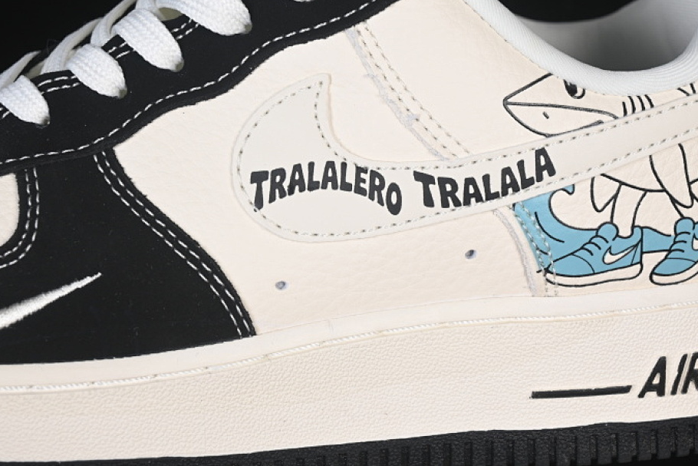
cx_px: 352
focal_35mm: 89
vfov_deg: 15.4
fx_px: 1726
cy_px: 198
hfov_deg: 22.9
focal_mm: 50
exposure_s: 1/80
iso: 160
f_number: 7.1
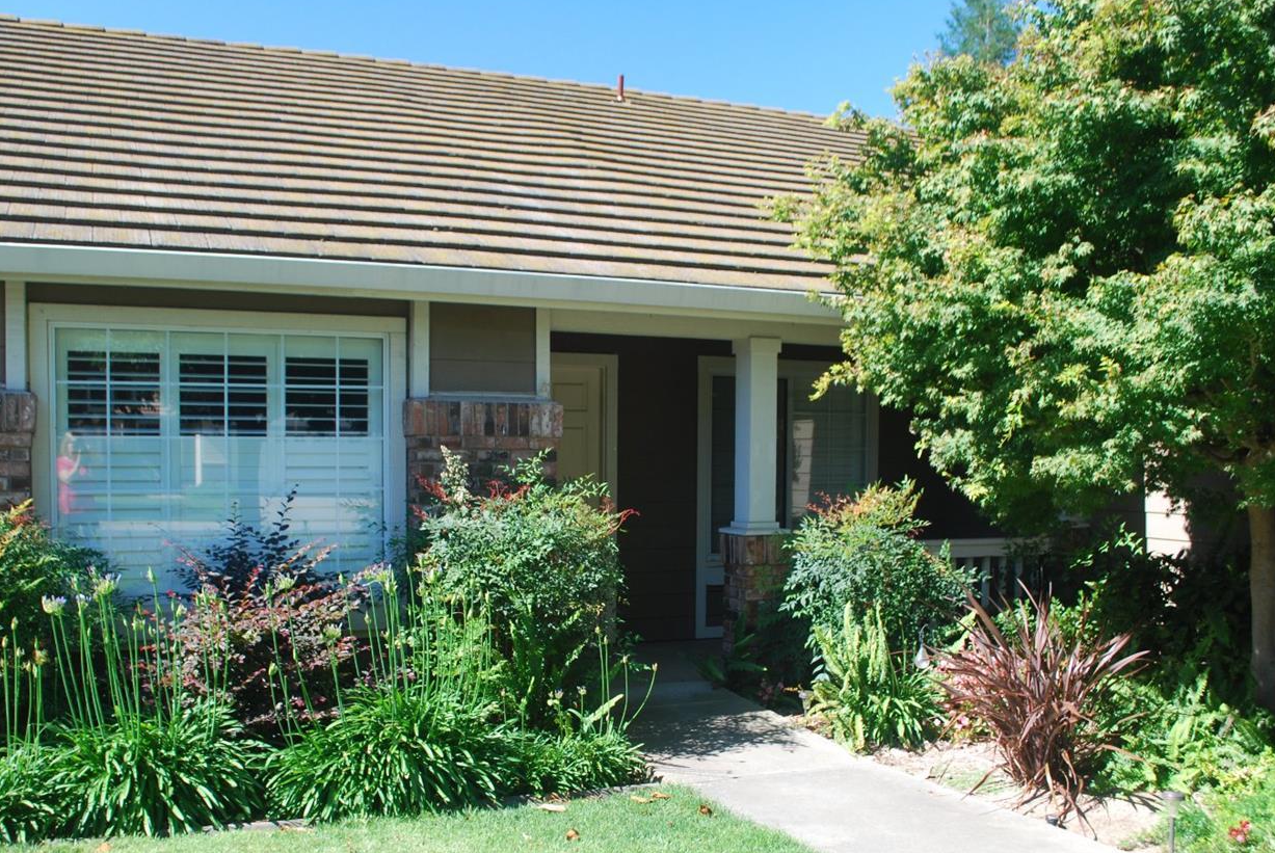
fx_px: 1170
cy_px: 494
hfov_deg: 57.1
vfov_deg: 40.0
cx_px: 578
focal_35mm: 33
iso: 200
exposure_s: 1/100
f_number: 5
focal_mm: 18
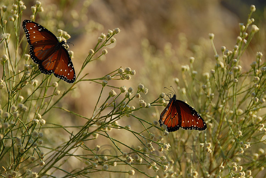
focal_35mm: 180
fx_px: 1332
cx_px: 133
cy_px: 89
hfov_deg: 11.4
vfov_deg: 7.7
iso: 125
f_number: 7.1
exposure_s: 1/80
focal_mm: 120
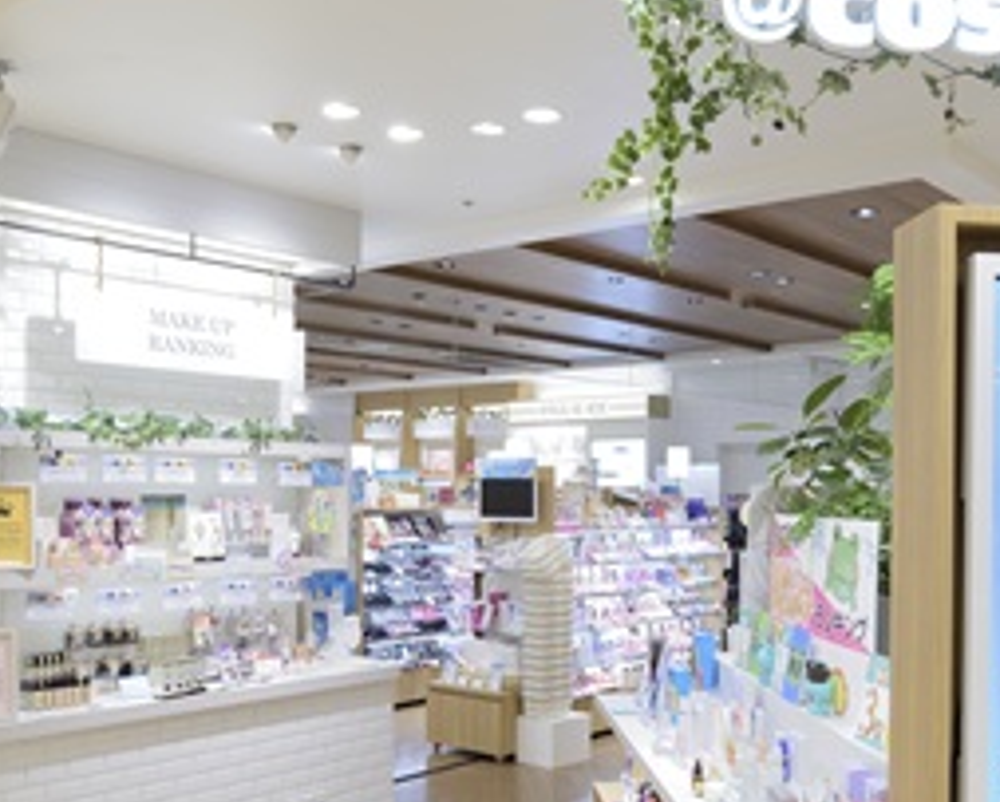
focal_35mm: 40
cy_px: 494
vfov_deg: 37.2
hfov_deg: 45.5
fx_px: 1185
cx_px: 593
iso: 200
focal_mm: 18
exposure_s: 1/6
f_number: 11
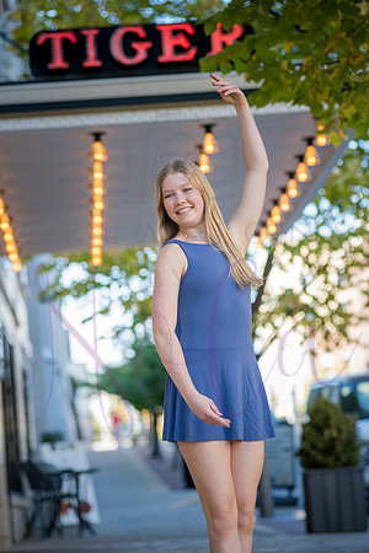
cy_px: 276
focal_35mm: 112
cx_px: 184
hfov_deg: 12.2
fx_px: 1722
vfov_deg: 18.3
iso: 400
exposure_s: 1/400
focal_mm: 112
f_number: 4
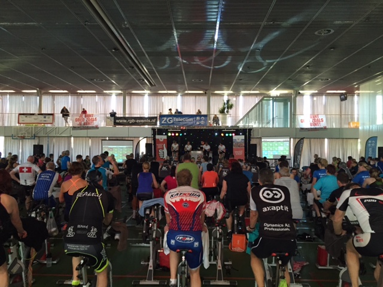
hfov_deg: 61.7
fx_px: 321
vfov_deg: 48.2
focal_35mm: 29
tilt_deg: +0.1
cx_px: 192
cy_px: 144
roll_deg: -0.6
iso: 160
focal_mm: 4.15
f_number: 2.2
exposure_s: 1/30
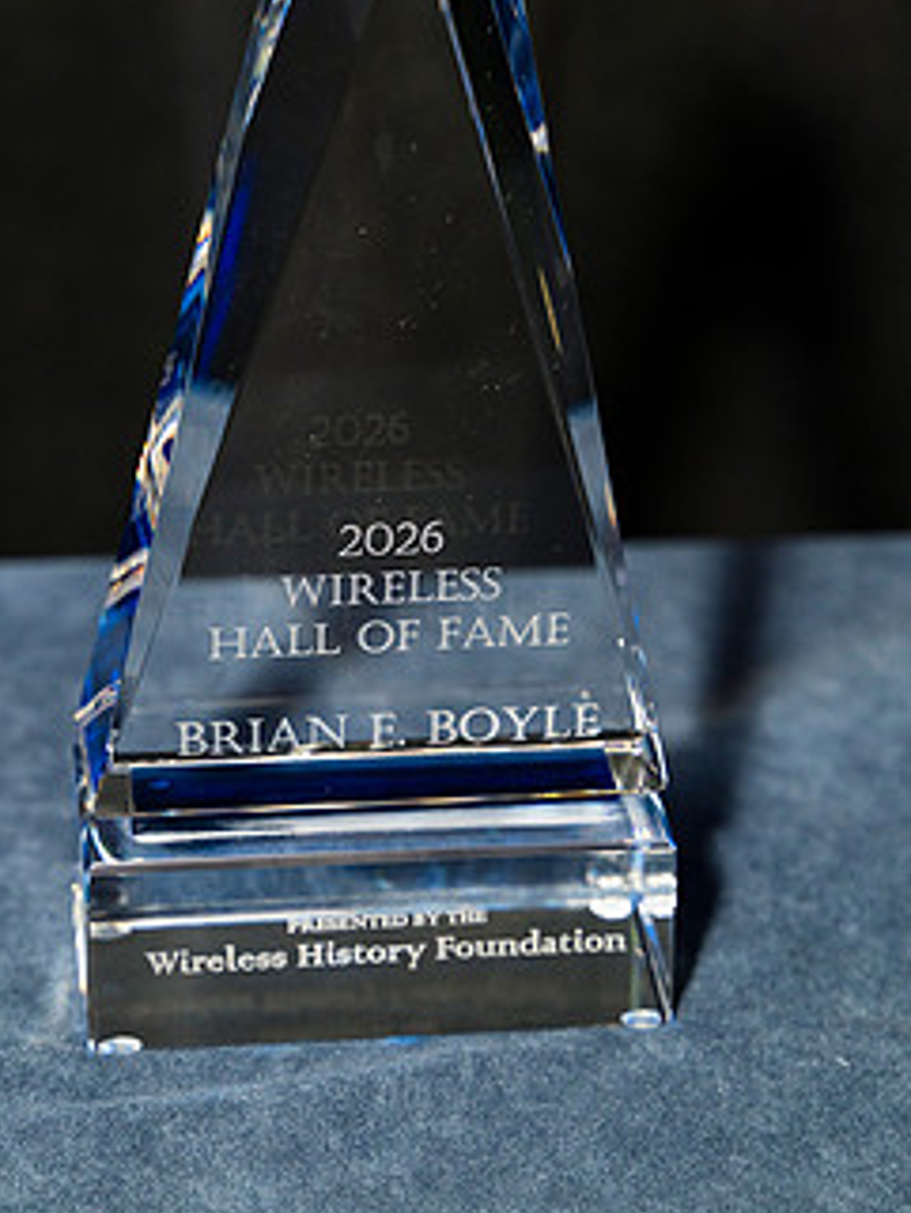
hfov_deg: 14.6
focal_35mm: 101
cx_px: 348
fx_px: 3542
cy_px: 559
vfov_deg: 19.4
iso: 800
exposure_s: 1/125
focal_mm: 75
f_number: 4
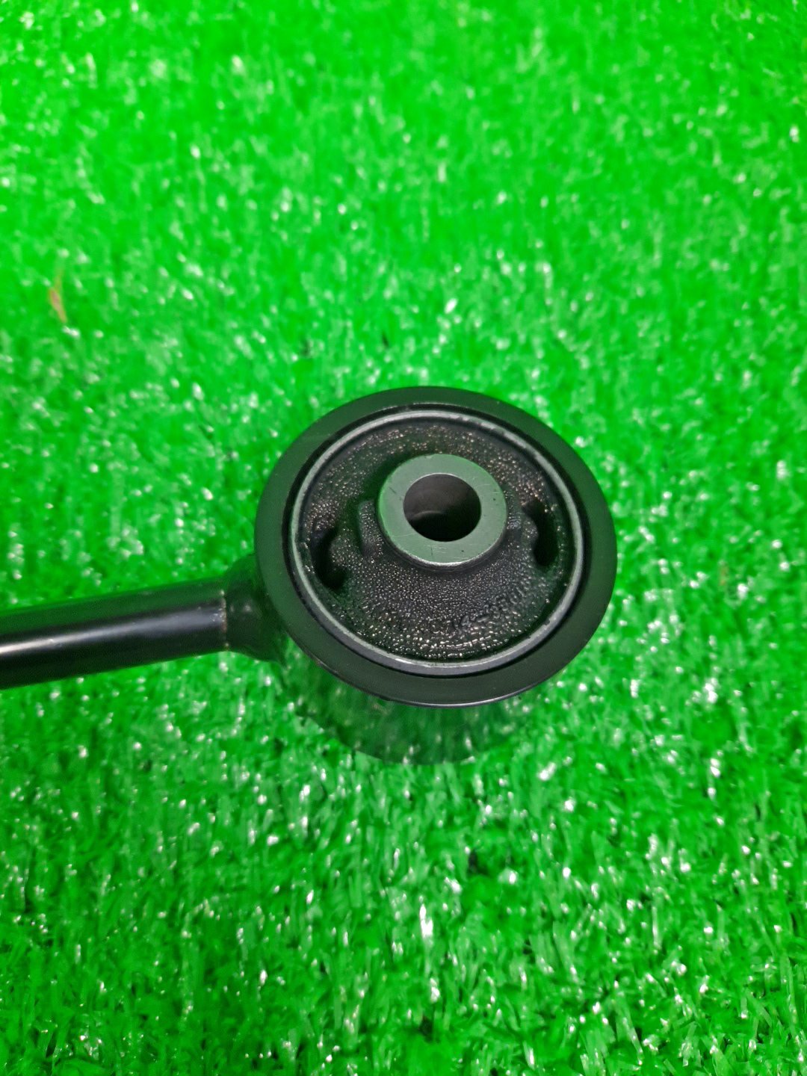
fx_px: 777
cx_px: 404
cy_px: 538
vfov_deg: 69.4
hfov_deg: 54.9
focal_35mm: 25
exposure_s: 1/50
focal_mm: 4.6
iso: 310
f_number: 2
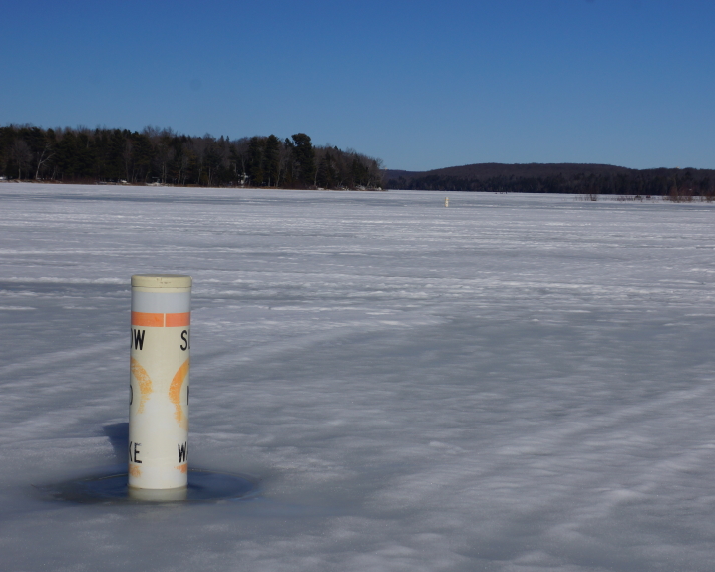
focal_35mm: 69
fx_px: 1453
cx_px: 385
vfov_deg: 22.3
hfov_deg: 27.6
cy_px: 289
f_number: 13
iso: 100
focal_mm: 35
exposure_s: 1/200
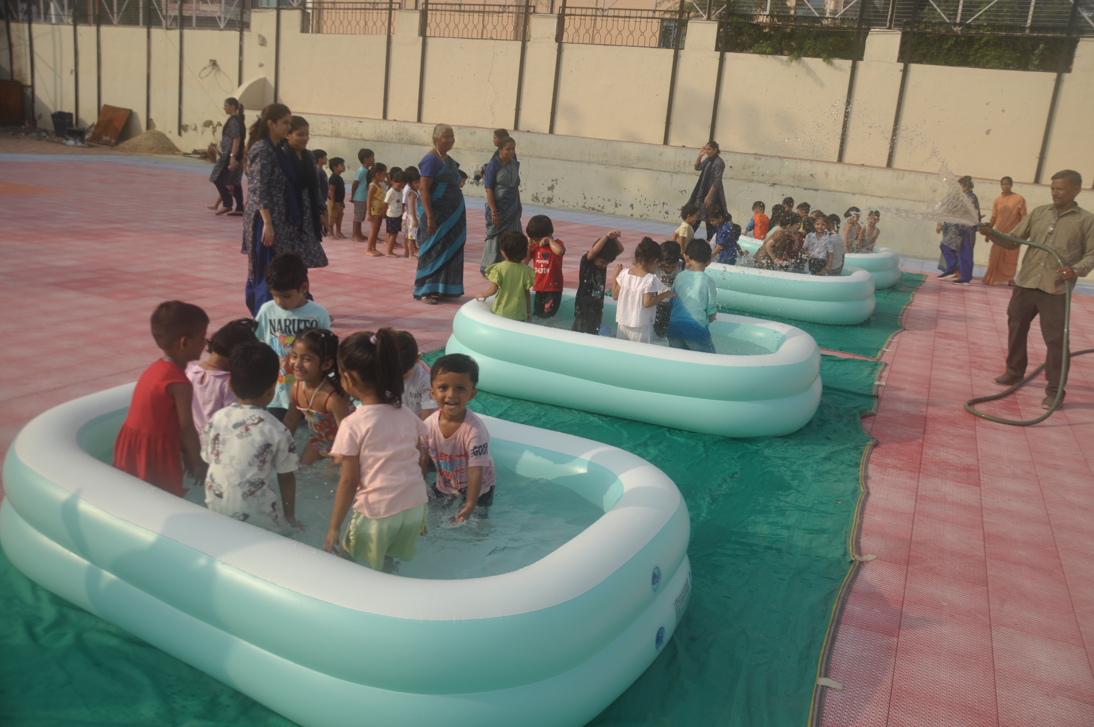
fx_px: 819
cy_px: 364
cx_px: 547
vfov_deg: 47.8
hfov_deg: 67.4
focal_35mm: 27
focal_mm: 18
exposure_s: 1/1000
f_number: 3.5
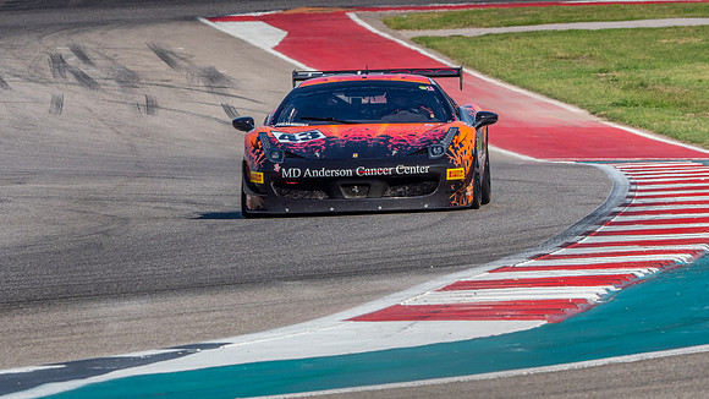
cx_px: 354
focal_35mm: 655
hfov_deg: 3.3
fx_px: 12307
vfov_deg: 1.9
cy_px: 248
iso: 200
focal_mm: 300
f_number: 13
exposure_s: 1/320
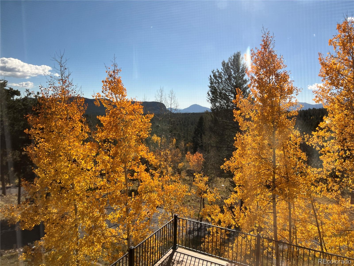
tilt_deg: -6.0
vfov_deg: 53.1
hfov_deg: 67.3
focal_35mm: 26
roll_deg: -1.1
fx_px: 266
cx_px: 177
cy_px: 133
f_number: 1.5
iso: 50
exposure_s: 1/3356
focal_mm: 5.7
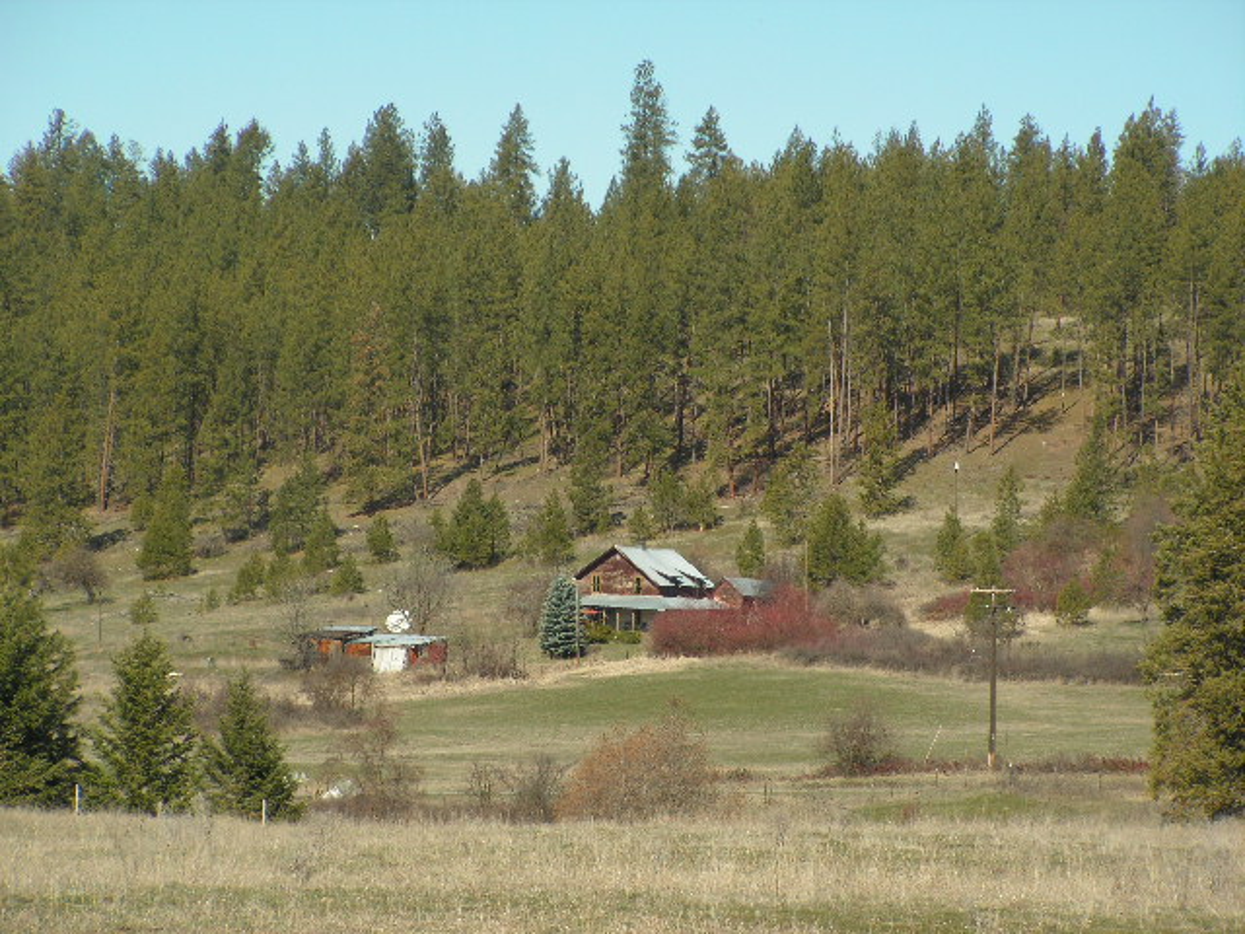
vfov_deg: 9.8
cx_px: 622
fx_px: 5431
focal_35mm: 151
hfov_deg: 13.1
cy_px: 467
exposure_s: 1/500
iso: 50
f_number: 3.4
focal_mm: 25.2
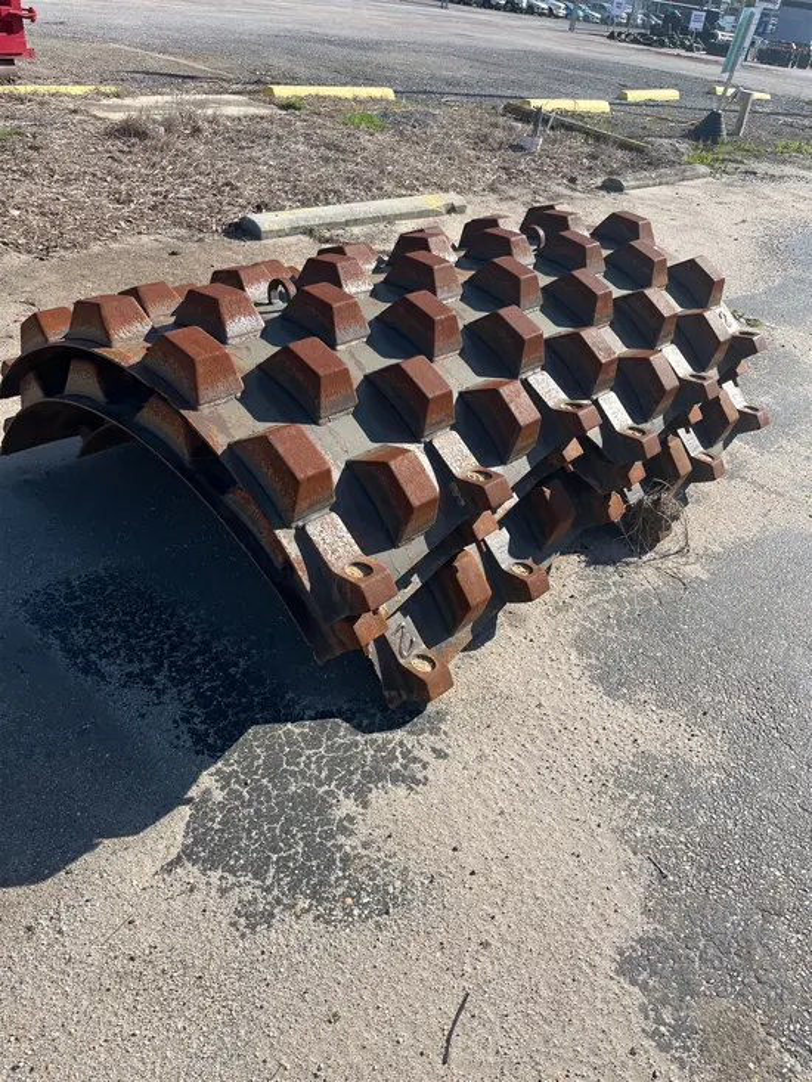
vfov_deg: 67.3
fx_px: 813
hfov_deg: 53.1
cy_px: 541
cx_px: 406
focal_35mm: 26
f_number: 1.6
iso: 50
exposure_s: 1/2222
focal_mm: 5.1
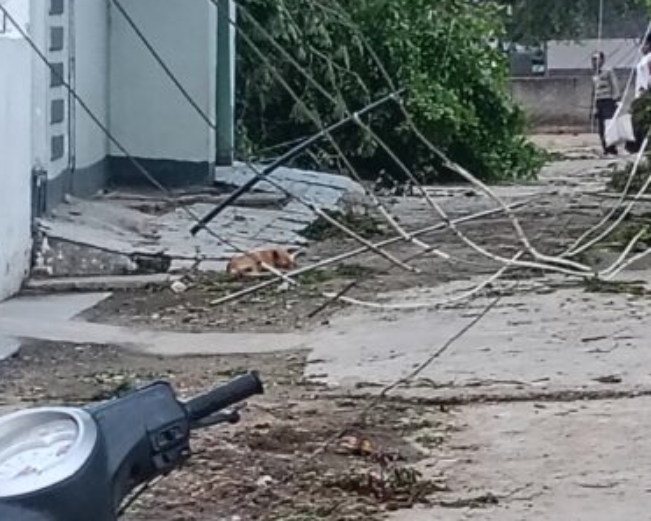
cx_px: 442
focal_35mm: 194
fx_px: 3739
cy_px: 233
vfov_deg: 8.0
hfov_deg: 9.9
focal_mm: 3.98
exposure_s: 1/33.3
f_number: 1.8
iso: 400
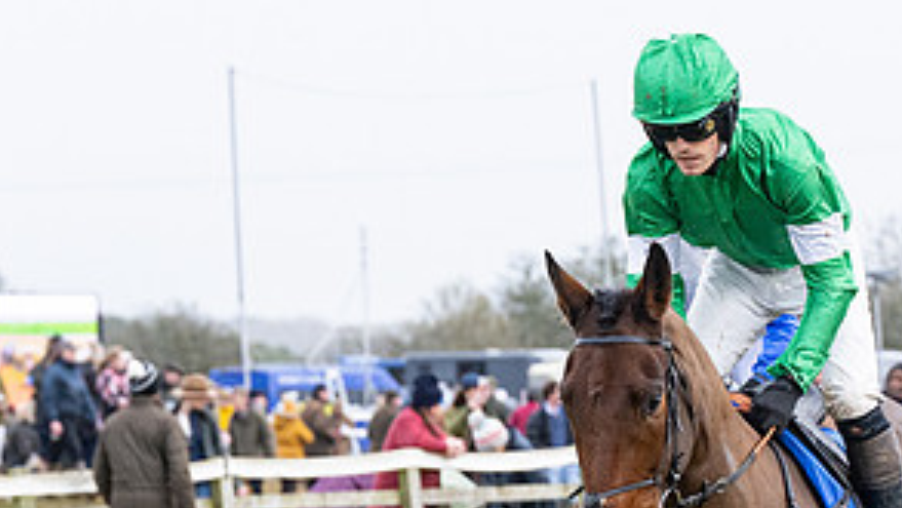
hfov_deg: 6.5
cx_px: 822
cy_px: 627
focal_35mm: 332
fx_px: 7943
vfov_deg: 3.7
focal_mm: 86
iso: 800
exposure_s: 1/1250
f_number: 4
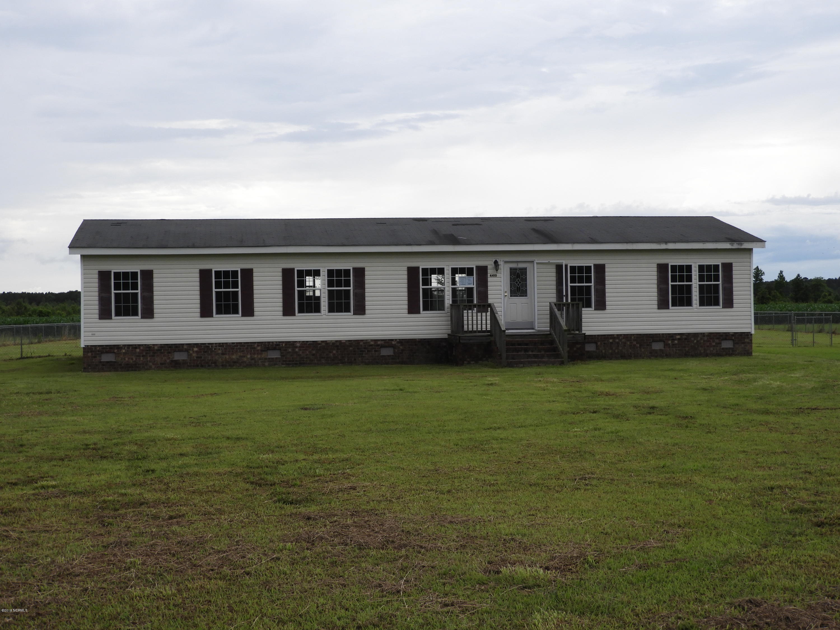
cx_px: 420
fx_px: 1335
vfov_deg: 26.6
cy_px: 315
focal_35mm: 55
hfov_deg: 34.9
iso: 100
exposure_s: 1/500
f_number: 4
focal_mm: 9.9
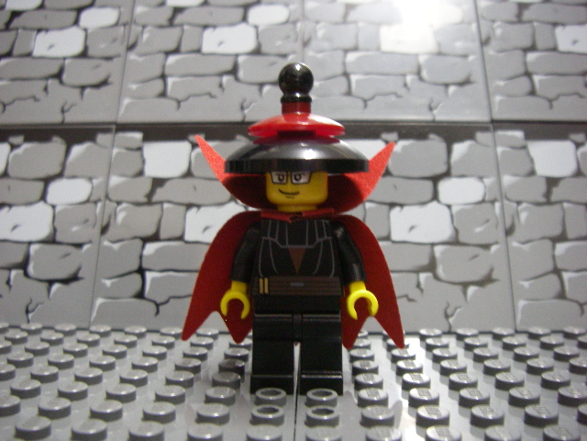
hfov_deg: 49.0
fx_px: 644
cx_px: 294
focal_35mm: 38
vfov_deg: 37.7
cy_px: 220
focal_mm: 6.3
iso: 320
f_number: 3.3
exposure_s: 1/4
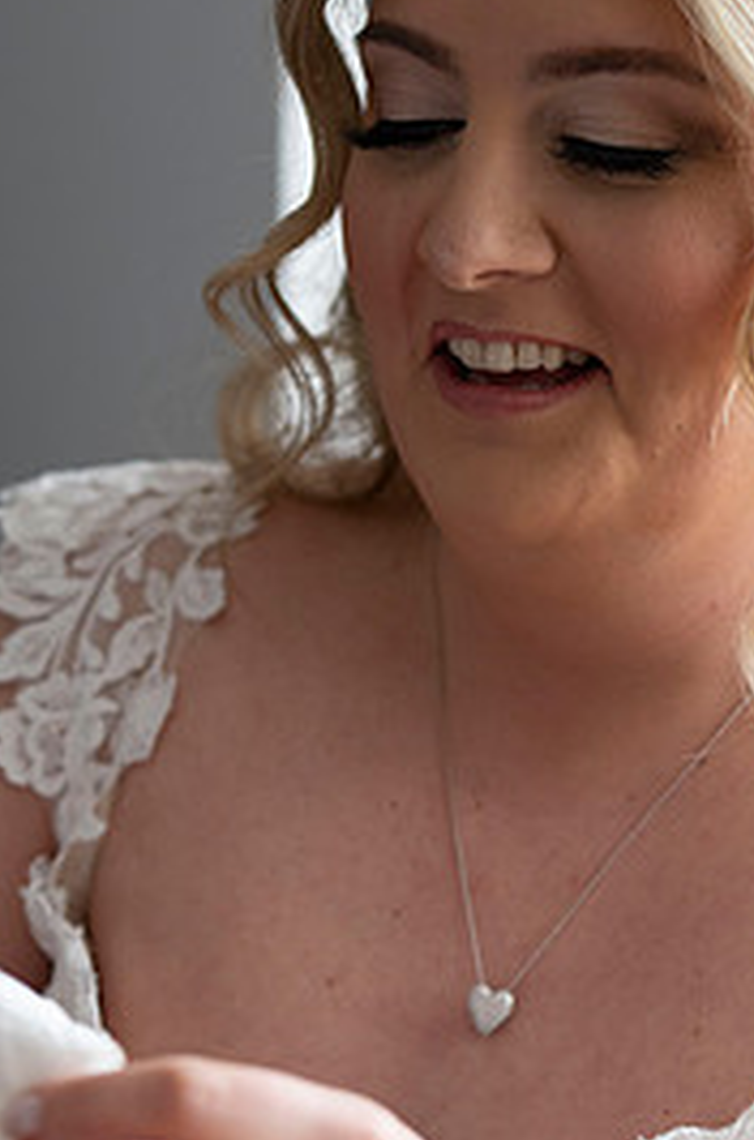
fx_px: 4547
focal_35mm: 144
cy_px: 600
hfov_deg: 9.5
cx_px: 602
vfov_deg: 14.3
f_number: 4
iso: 1600
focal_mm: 85
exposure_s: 1/800
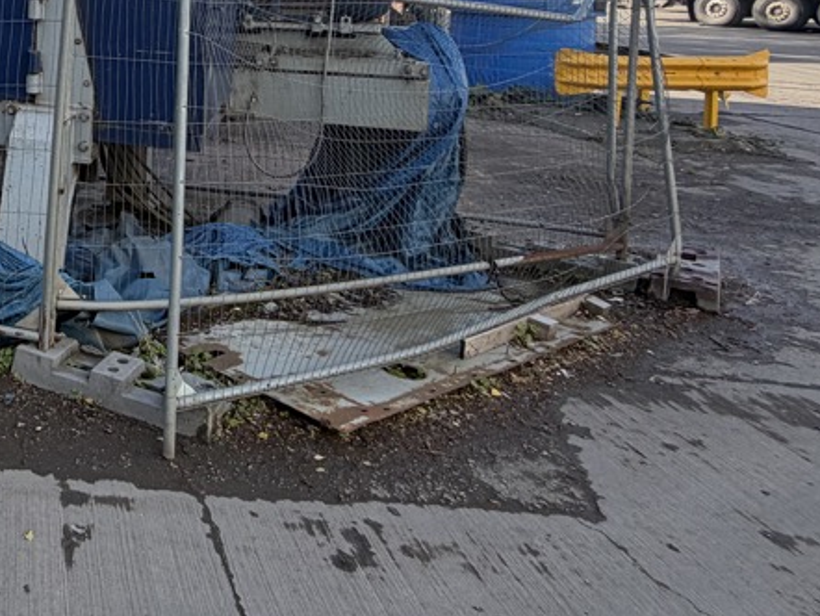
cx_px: -121
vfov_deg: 34.9
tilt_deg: -4.8
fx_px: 901
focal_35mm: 38
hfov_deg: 38.6
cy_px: 30
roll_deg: +1.3
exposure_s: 1/579
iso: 40
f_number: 2.2
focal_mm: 2.22
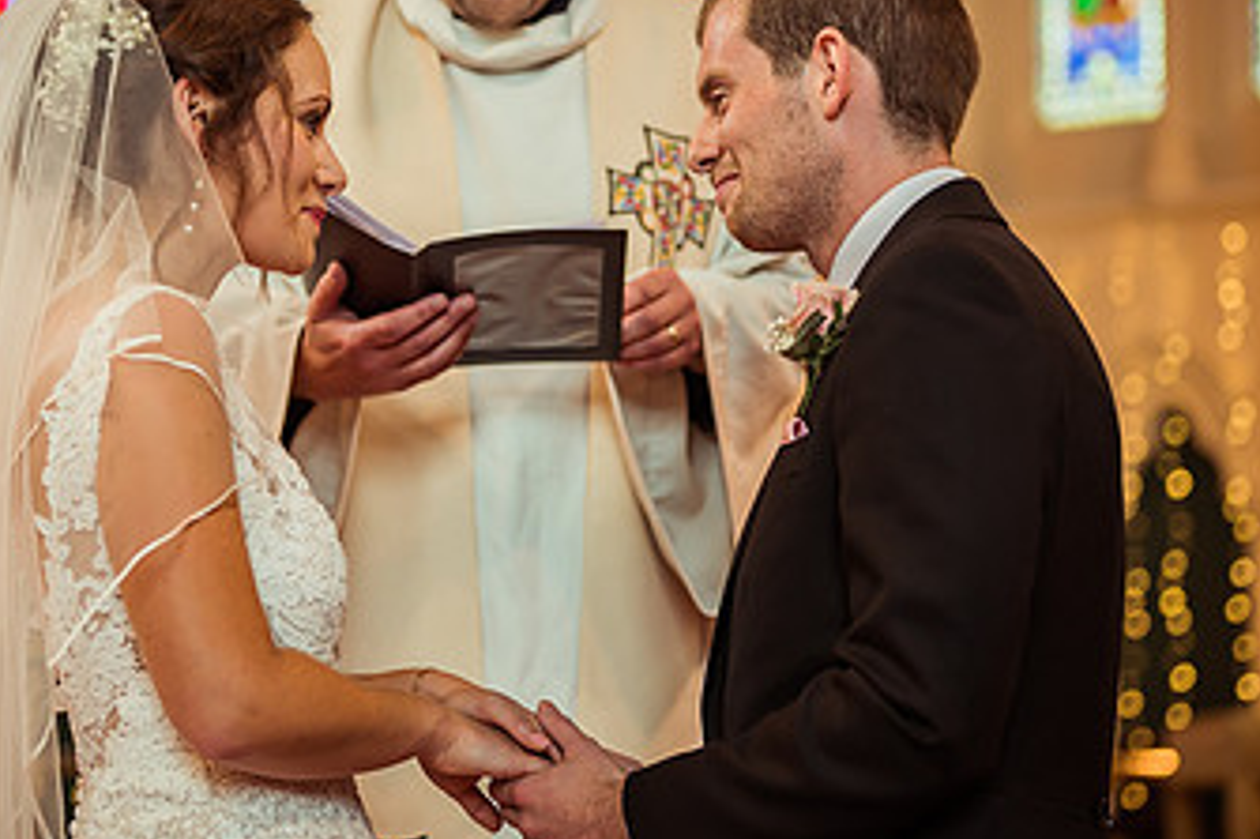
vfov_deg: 12.6
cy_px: 239
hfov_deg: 18.9
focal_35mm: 108
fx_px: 3778
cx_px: 466
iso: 250
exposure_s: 1/160
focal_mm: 50
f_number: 1.8
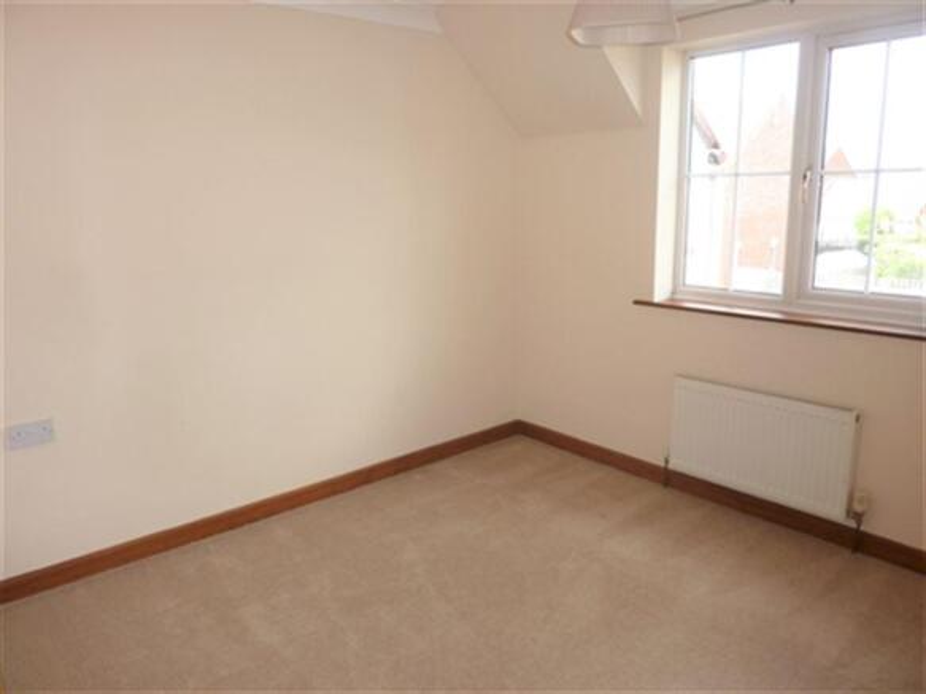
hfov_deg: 69.4
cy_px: 347
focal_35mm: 25
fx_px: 669
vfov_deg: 54.9
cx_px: 463
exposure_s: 1/40
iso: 80
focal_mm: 4.1
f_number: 3.3
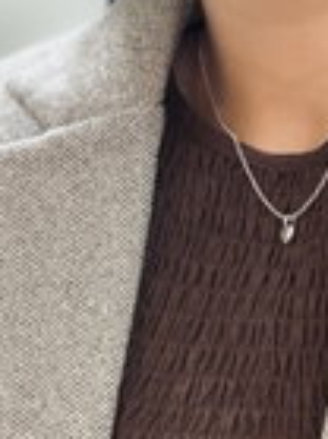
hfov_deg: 12.7
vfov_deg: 15.8
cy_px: 655
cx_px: 312
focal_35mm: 115
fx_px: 1455
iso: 200
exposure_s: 1/60
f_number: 1.9
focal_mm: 2.71
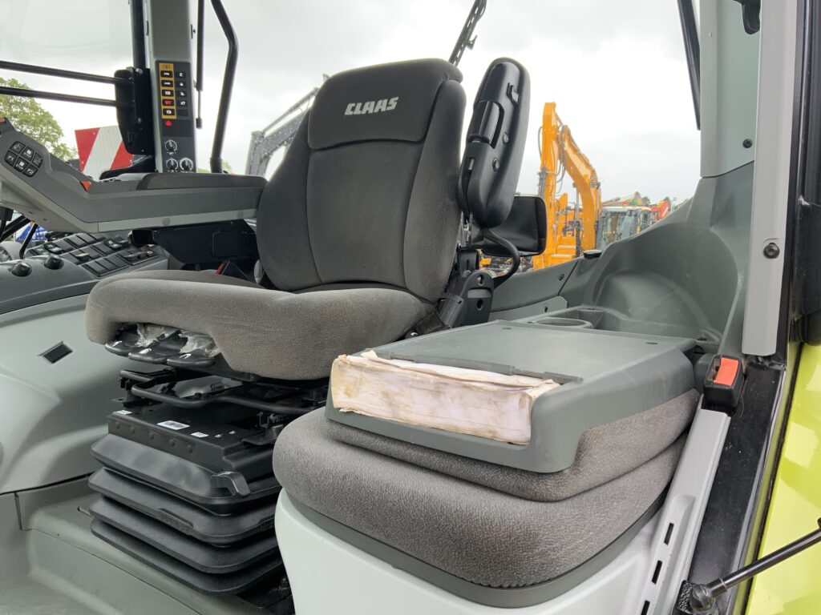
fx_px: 688
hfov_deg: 61.7
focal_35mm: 29
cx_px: 410
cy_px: 308
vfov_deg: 48.2
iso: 16
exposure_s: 1/171
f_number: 1.8
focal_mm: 3
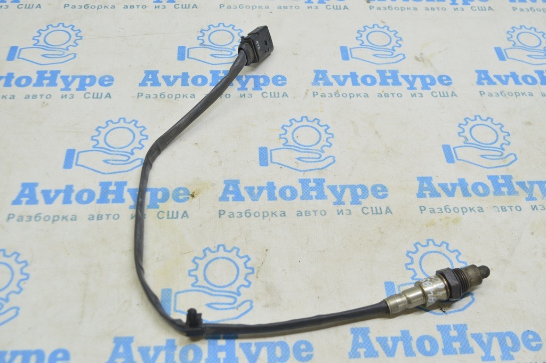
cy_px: 182
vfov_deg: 33.0
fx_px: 614
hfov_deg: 48.0
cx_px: 273
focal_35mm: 40
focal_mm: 27
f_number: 5.6
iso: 400
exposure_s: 1/20
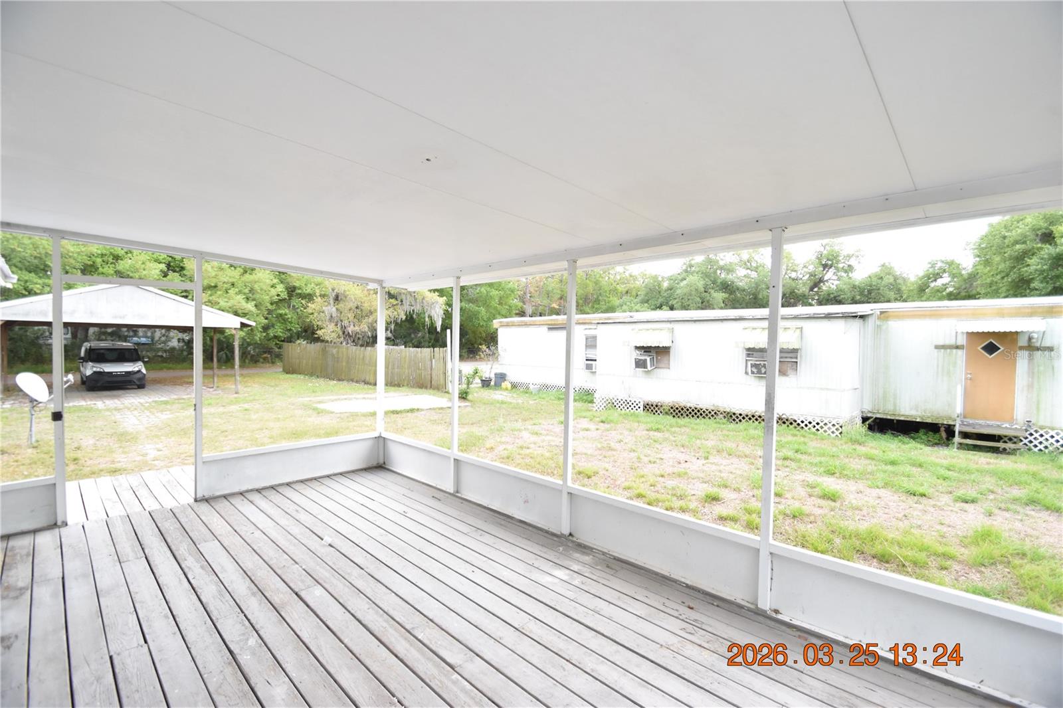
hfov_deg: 100.4
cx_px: 532
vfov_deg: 77.3
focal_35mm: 15
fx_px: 443
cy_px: 354
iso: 800
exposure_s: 1/750
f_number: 3.5
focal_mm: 10
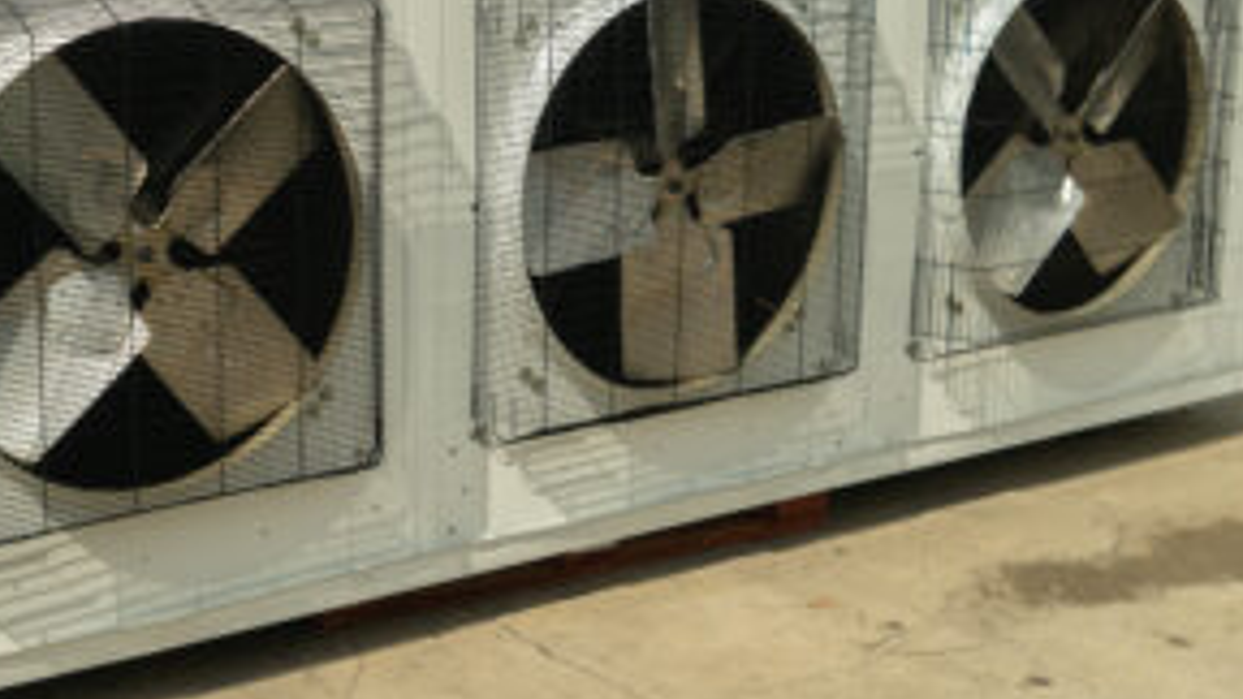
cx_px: 401
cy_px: 153
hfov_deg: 34.5
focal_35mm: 60
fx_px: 1978
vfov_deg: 19.9
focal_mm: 33
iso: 640
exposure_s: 1/800
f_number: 5.6
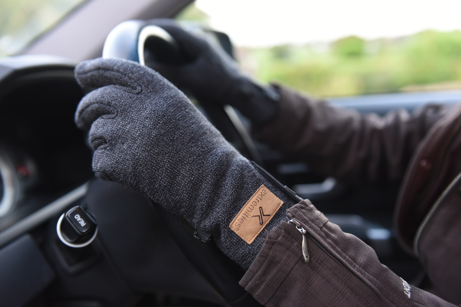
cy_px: 150
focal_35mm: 41
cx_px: 229
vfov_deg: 32.6
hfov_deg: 47.4
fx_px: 525
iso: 1600
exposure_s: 1/160
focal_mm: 40
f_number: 3.2
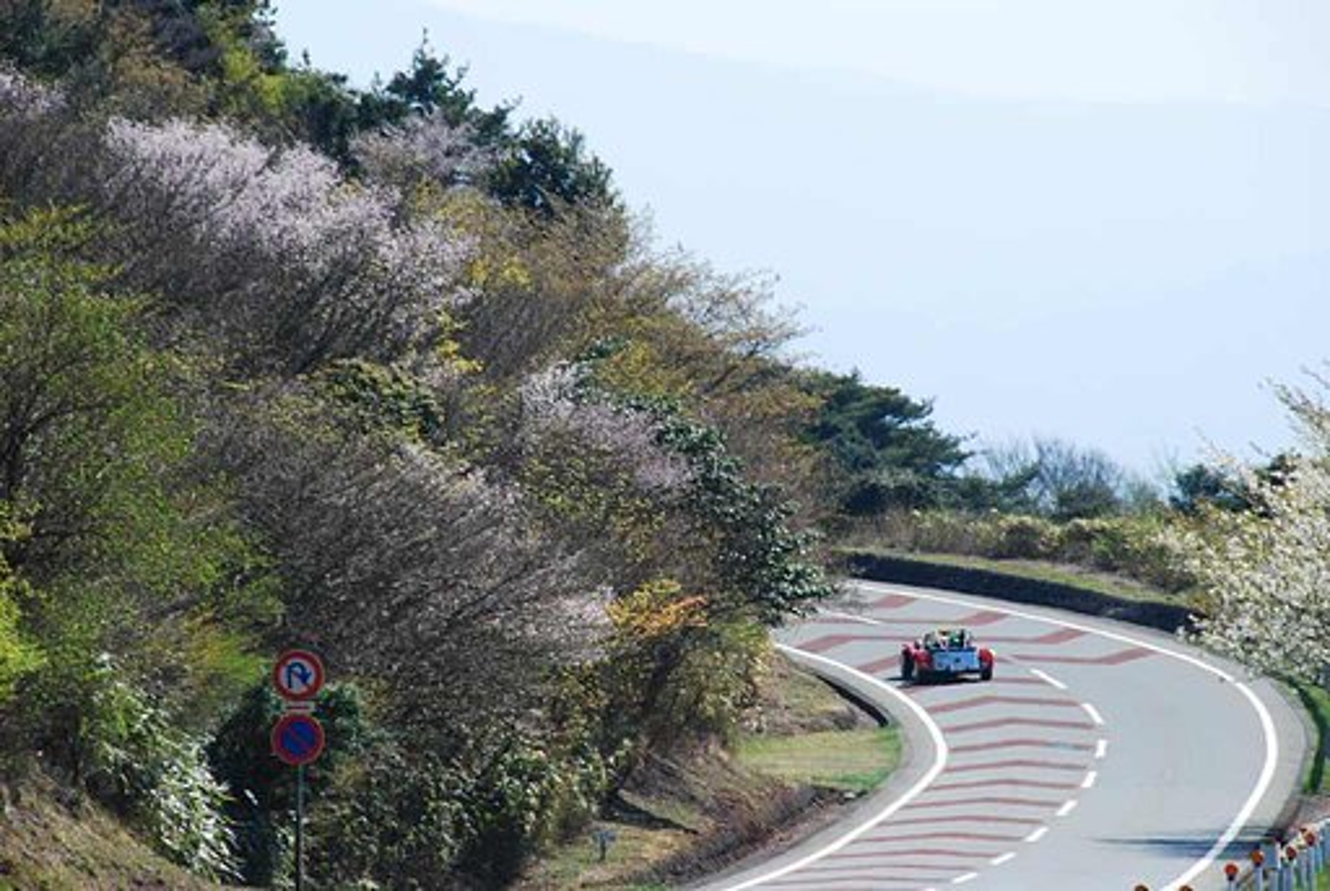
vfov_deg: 4.6
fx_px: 11099
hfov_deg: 6.9
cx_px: 665
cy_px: 446
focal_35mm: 300
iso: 100
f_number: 10
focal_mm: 200
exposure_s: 1/125
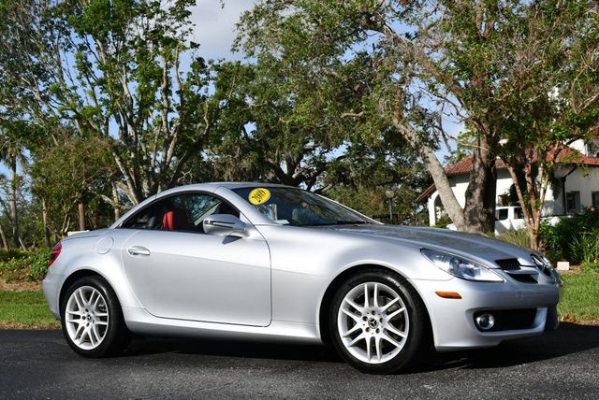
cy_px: 200
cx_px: 300
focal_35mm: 50
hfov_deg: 39.6
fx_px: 833
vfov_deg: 27.0
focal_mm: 25
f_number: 10
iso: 100
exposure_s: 1/400
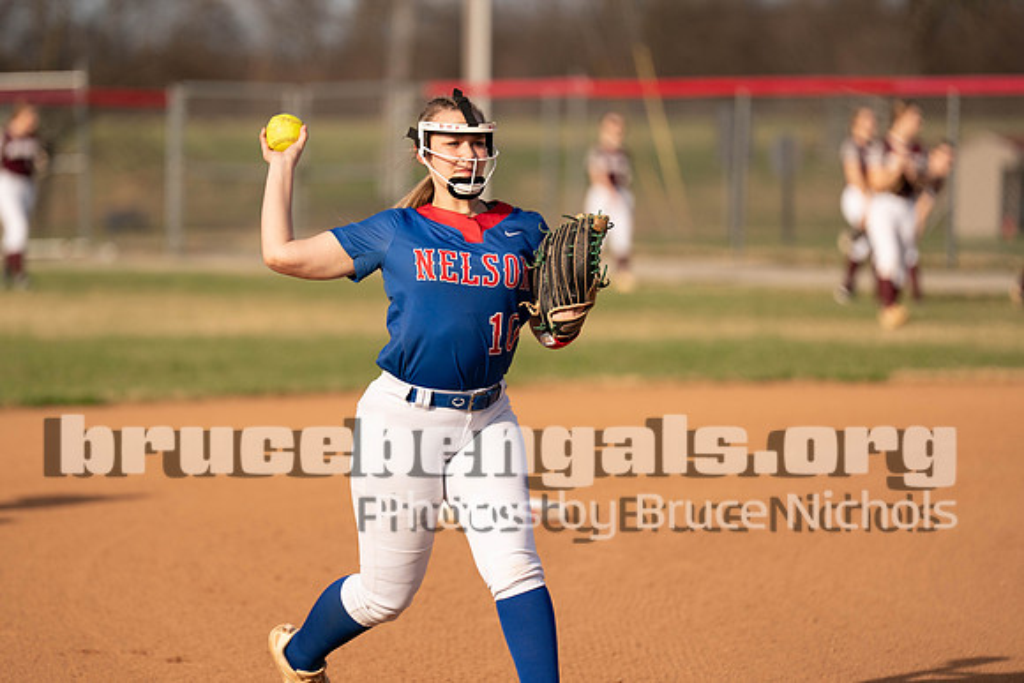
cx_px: 448
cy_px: 296
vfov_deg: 6.0
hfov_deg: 9.0
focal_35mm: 228
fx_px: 6496
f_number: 2.8
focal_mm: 200
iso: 100
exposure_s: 1/2000
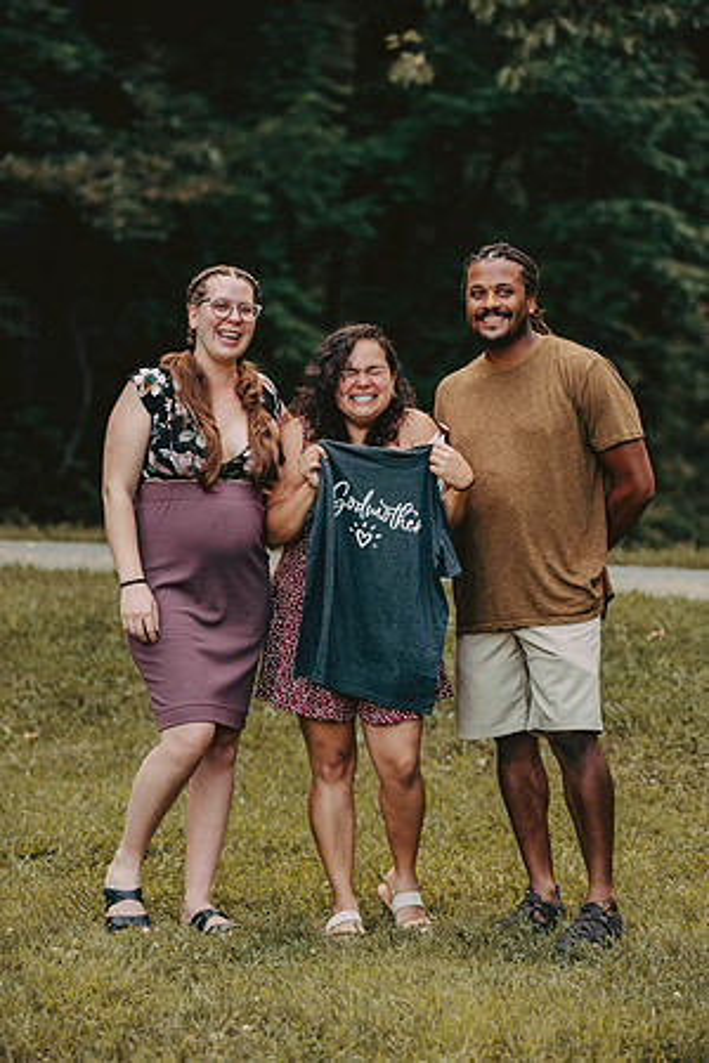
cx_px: 354
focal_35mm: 122
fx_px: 3604
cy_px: 532
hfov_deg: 11.2
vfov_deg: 16.8
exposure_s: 1/125
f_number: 3.5
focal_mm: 122
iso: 250
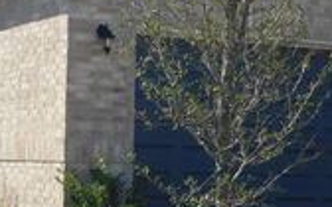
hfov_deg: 16.5
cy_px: 123
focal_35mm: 126
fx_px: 1140
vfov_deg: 10.4
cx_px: 107
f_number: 3.6
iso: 125
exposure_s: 1/800
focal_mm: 7.1
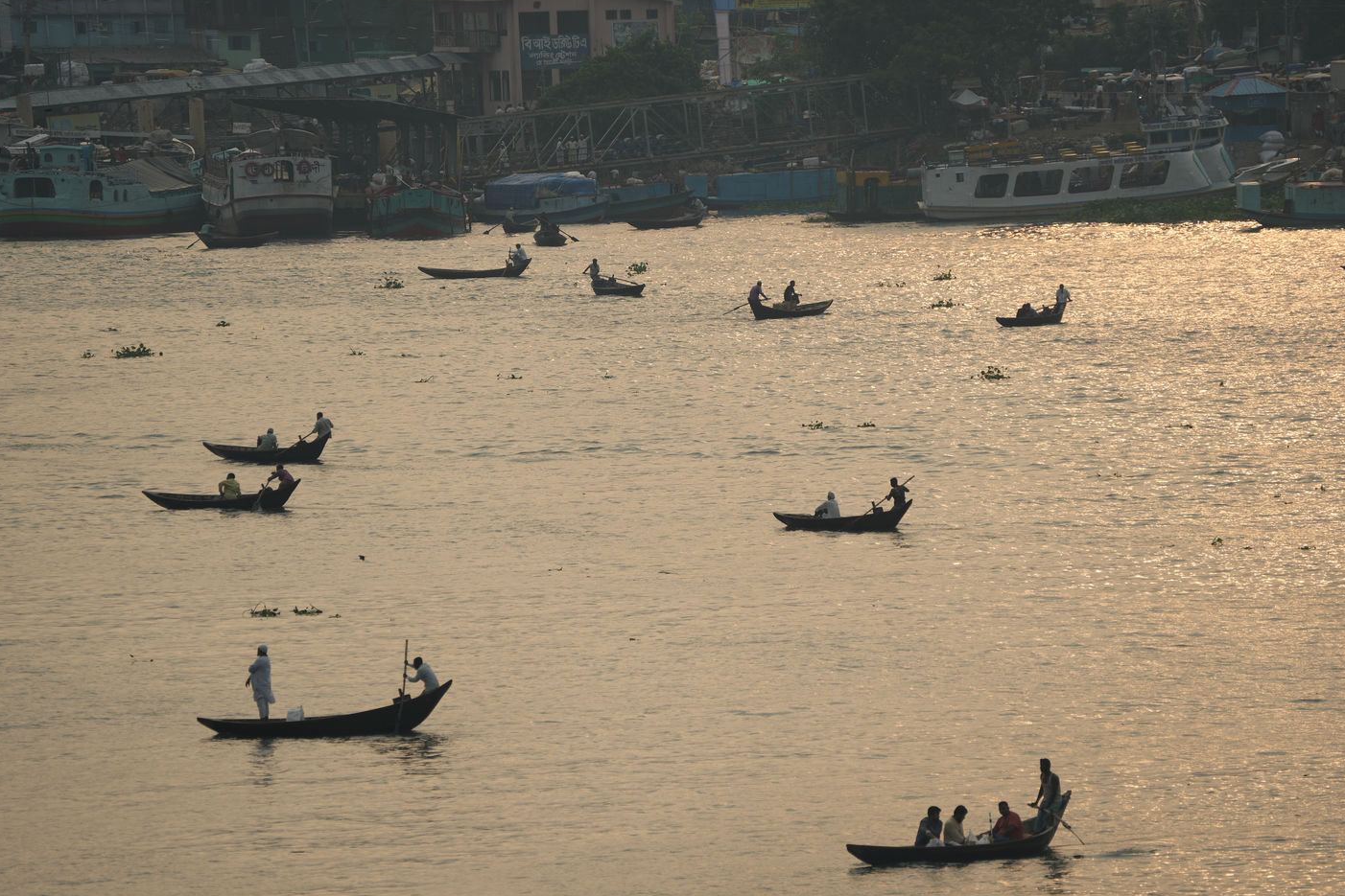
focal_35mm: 372
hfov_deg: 5.5
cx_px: 764
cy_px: 458
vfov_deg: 3.7
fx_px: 13899
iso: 125
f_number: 6.3
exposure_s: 1/400
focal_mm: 326
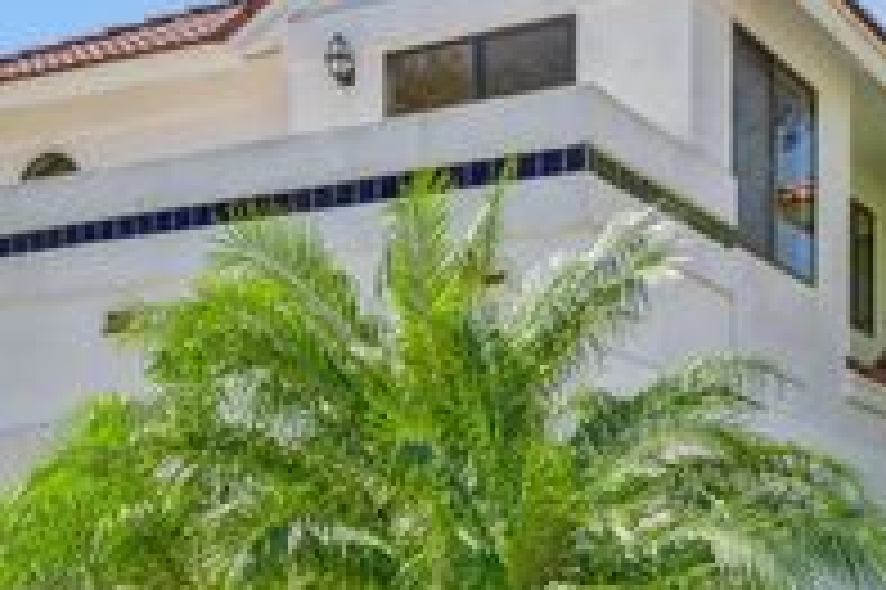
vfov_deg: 18.6
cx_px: 405
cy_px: 484
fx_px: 1777
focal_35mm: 72
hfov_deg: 28.0
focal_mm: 19
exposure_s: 1/250
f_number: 11
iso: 200
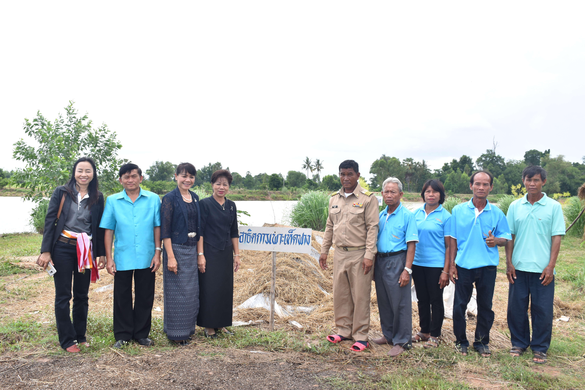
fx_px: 487
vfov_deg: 43.6
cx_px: 292
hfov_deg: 61.9
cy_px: 195
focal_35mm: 30
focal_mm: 20
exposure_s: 1/400
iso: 200
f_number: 10
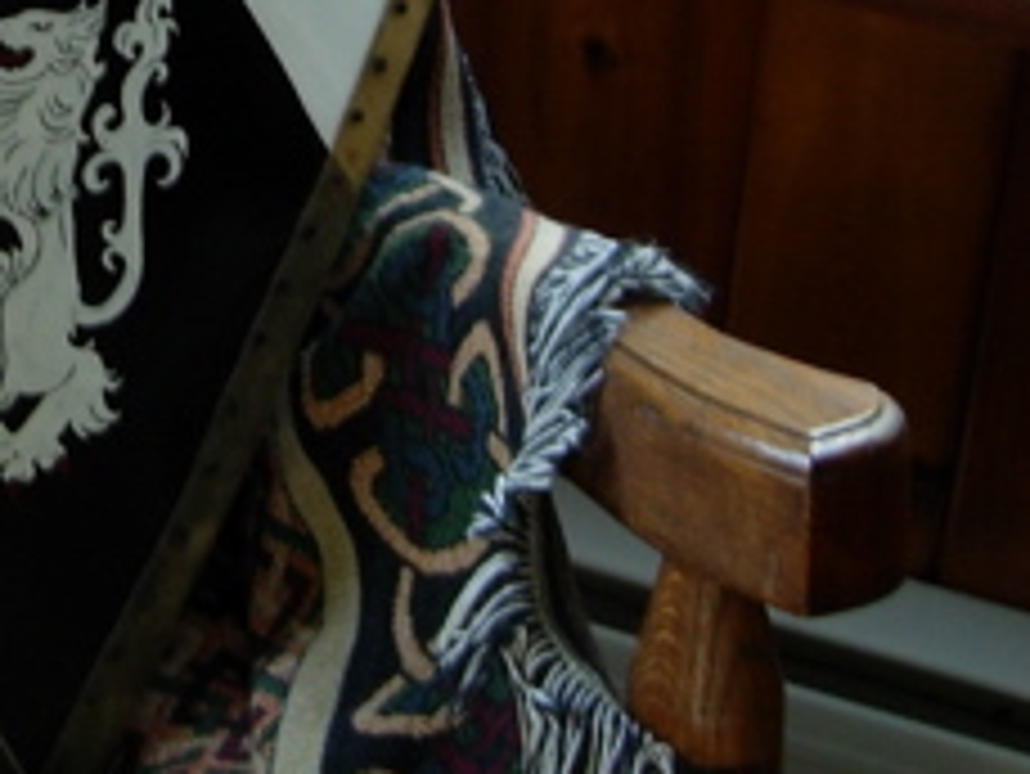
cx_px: -45
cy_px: -209
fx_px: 3453
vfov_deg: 12.4
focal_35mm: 116
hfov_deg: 16.5
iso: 79
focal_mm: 7.8
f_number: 2.8
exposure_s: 1/6.3
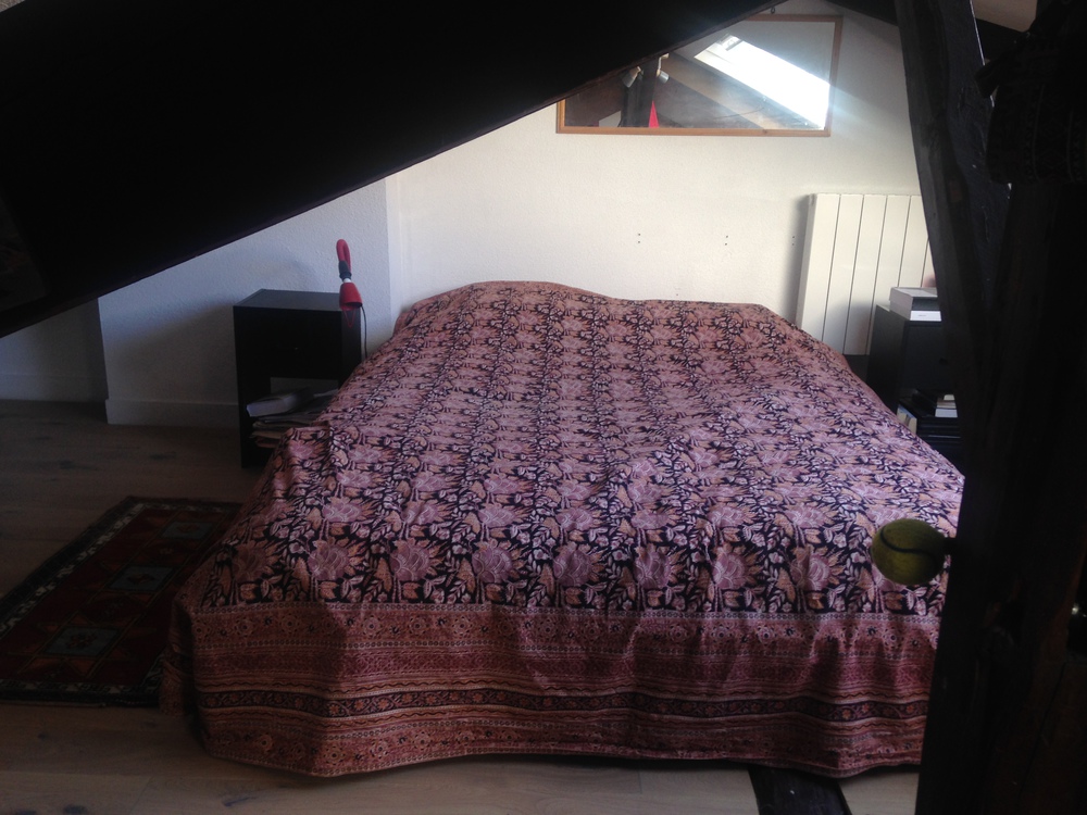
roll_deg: -2.5
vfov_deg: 42.9
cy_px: 408
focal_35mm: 33
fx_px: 1036
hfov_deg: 55.4
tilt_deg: -19.1
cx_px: 544
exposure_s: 1/30
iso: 50
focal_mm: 4.12
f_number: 2.4
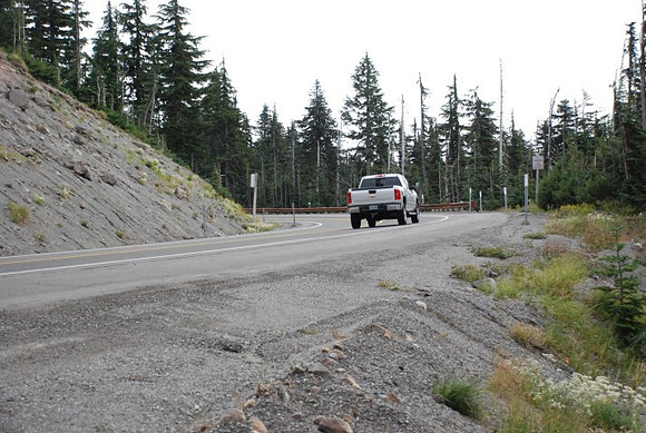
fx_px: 1079
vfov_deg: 22.7
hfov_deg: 33.3
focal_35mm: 60
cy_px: 216
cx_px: 323
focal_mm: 40
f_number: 4.5
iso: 1600
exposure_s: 1/4000
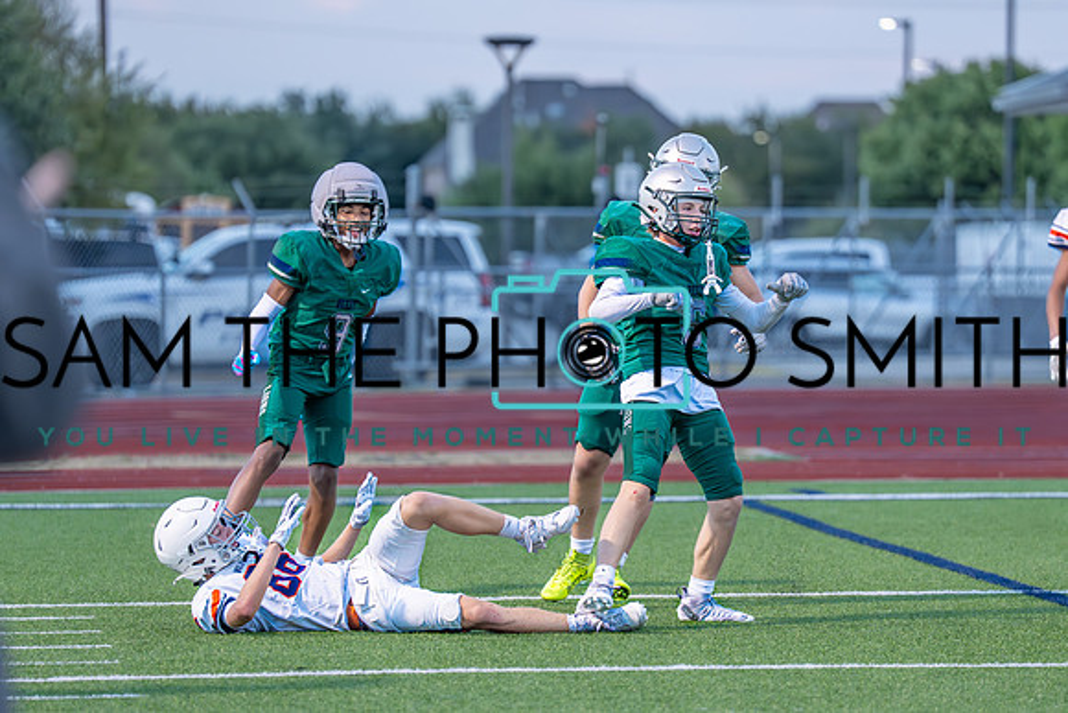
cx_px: 584
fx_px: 7063
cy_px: 366
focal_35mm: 238
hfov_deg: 8.6
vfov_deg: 5.8
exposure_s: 1/1000
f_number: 2.8
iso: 1600
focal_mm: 173
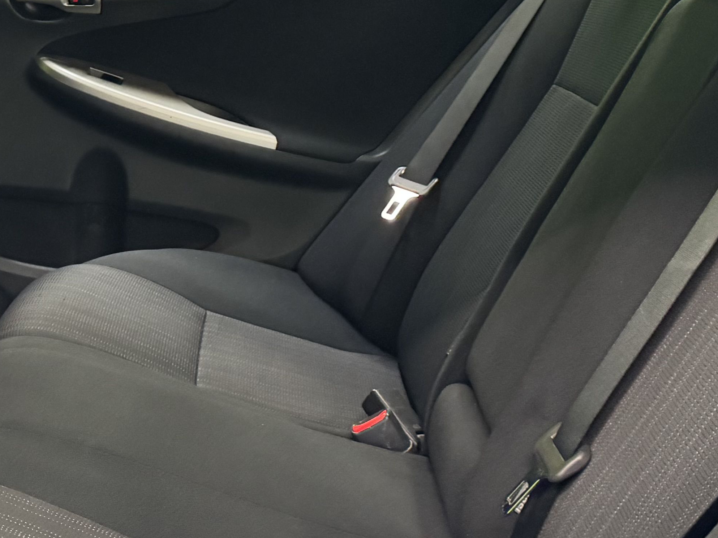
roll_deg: -3.6
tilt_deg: -5.9
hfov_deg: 27.8
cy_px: 158
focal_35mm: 69
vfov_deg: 21.2
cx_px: 190
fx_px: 1431
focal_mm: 6.76
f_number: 1.78
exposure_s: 1/50
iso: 640
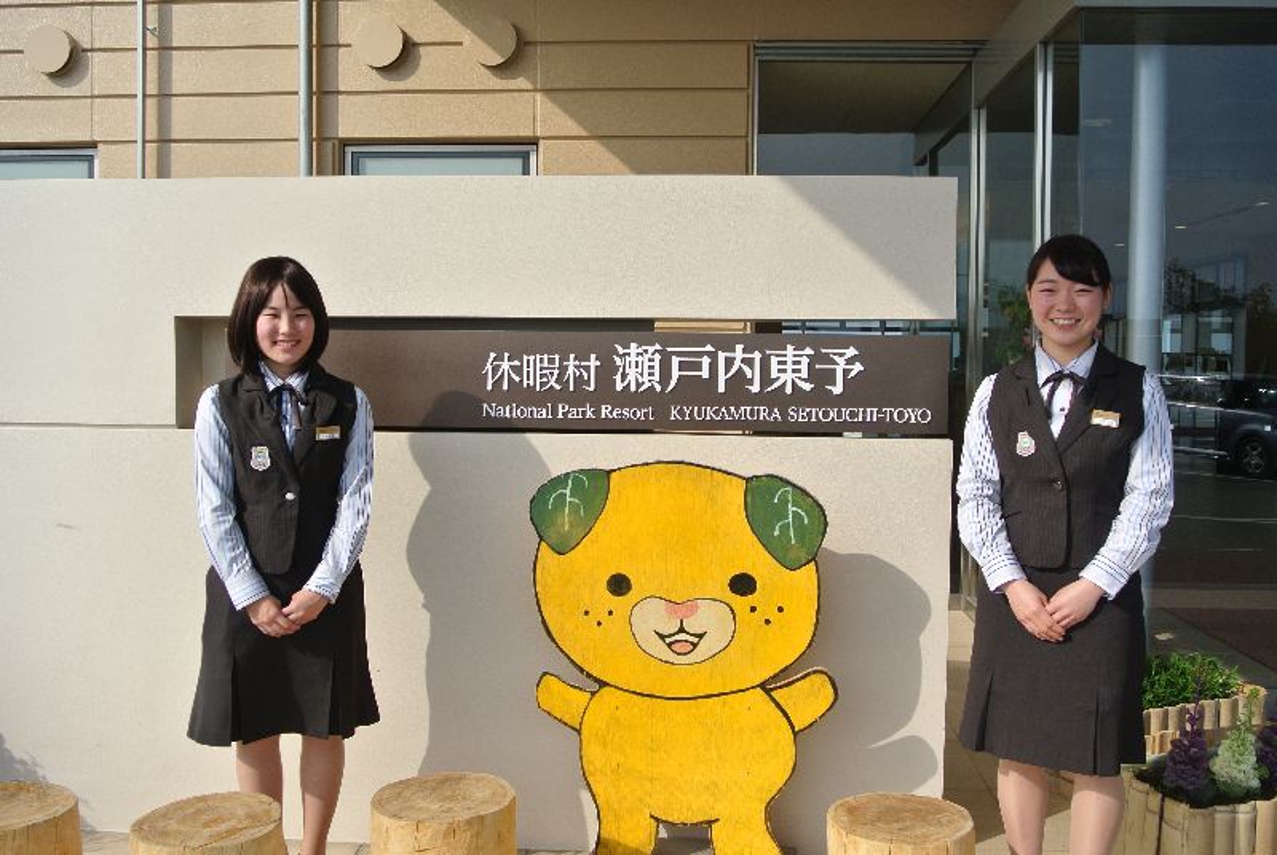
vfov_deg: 39.0
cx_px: 638
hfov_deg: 55.7
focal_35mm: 34
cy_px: 428
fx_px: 1208
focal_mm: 12.7
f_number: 4.5
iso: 100
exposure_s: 1/640
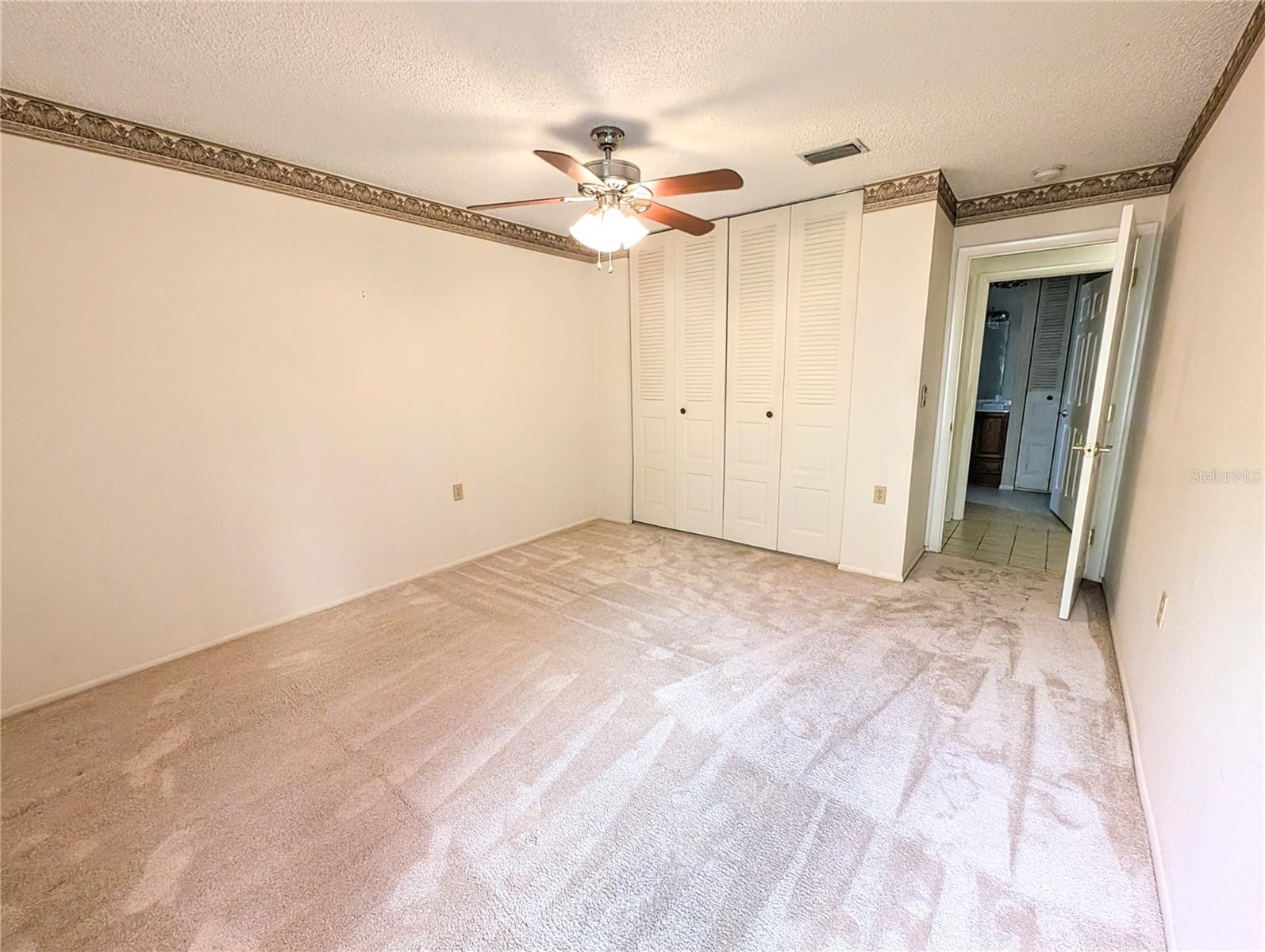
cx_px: 632
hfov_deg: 106.1
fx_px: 476
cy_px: 476
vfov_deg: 90.1
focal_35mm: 13
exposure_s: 1/60
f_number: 2.2
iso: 419
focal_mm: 1.95
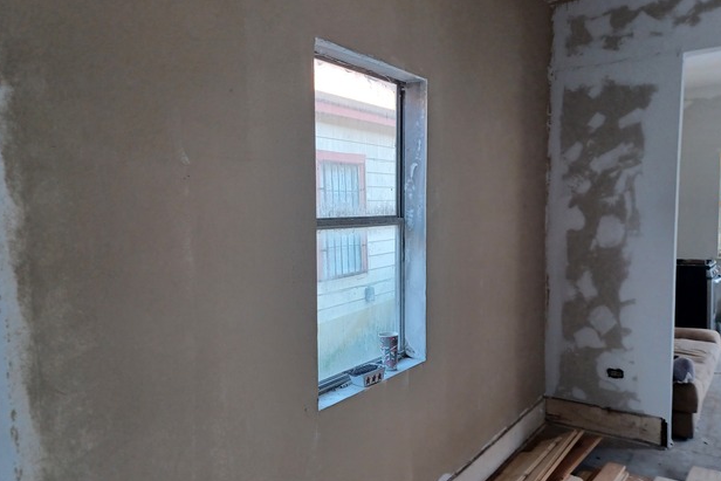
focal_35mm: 27
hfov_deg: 67.4
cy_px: 241
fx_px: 541
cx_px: 358
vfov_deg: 48.0
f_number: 1.8
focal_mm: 4.6
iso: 250
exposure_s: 1/40
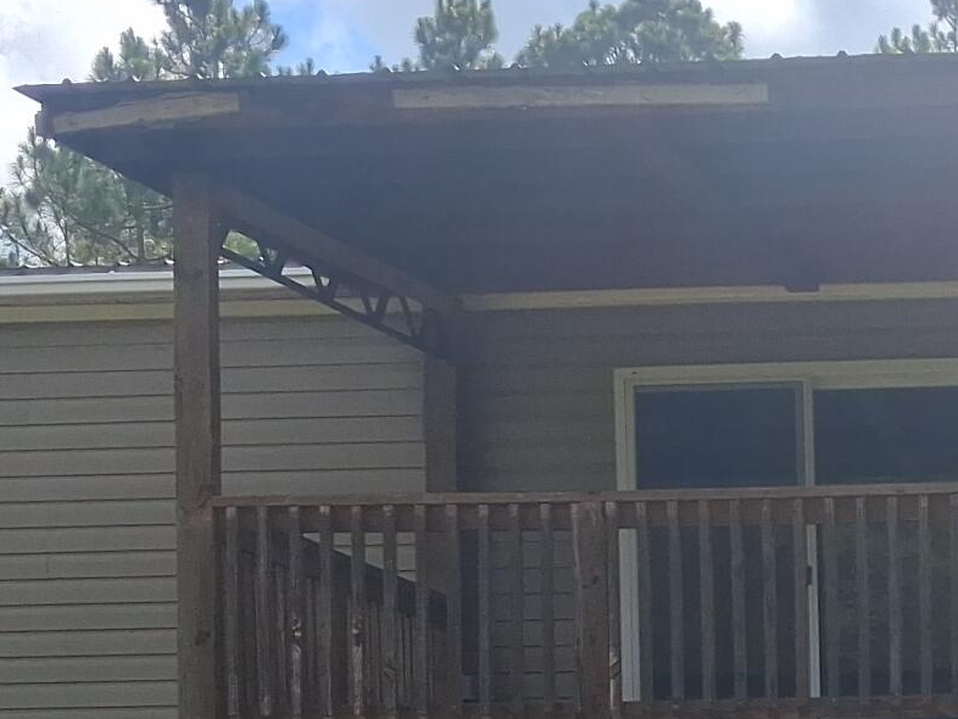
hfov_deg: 18.2
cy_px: 907
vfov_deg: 13.9
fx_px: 2851
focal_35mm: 103
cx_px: 1124
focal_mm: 4
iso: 25
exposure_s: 1/710
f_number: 1.8
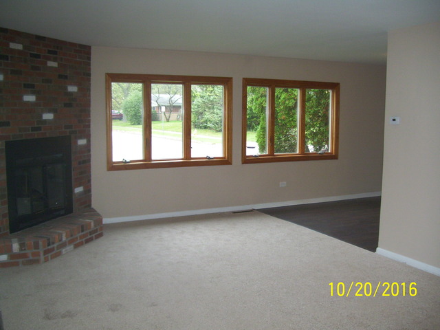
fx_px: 458
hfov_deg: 51.4
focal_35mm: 36
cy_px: 165
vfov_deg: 39.7
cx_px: 220
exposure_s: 1/60
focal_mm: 6
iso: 200
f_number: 2.7
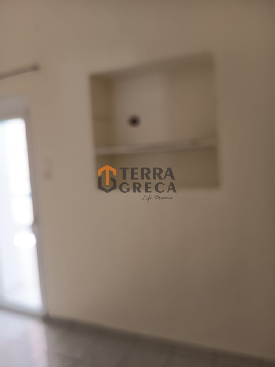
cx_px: 138
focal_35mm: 24
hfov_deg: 56.8
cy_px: 184
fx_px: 254
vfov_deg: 71.6
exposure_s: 1/50
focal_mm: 5.27
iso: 263
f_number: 1.7
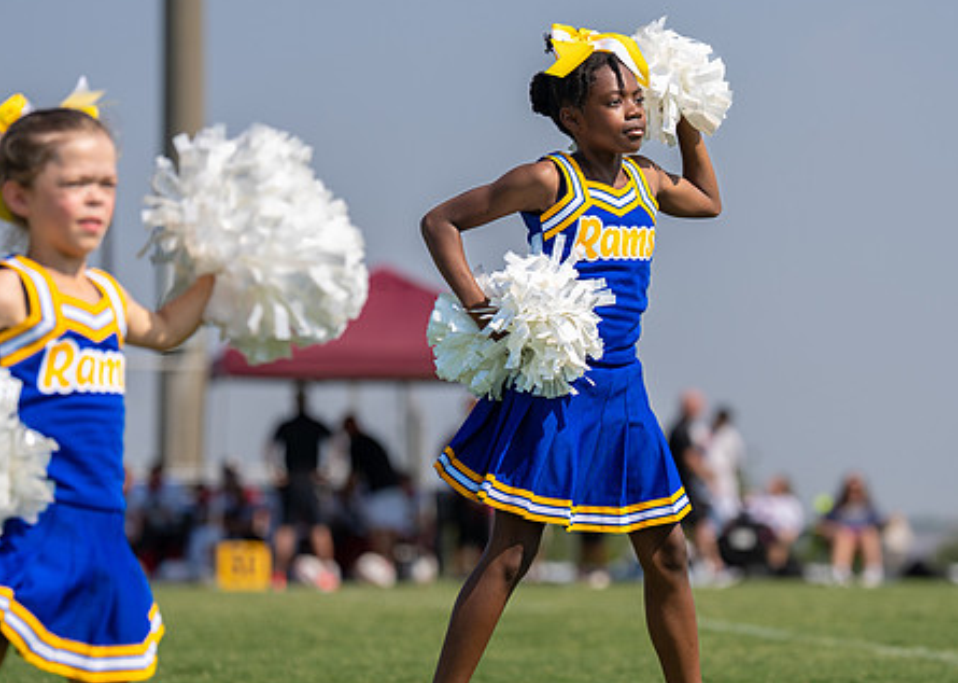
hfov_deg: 9.3
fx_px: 5872
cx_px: 625
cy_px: 311
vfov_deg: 6.7
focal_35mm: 216
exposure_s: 1/2500
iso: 100
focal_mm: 134
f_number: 2.8
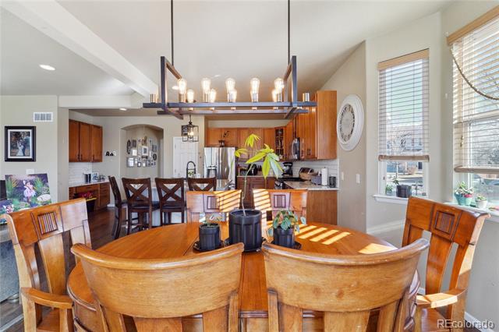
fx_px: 194
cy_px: 166
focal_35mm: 14
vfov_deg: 81.1
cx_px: 250
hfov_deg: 104.3
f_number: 11
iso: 400
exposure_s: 1/25
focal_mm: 14
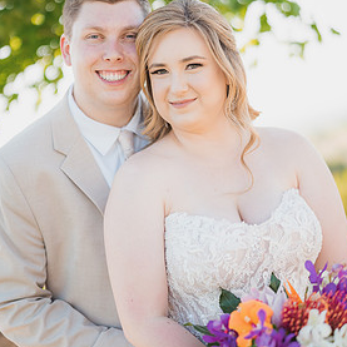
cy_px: 187
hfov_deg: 25.0
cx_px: 172
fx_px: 783
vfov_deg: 25.0
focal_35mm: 69
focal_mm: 50
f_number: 1.4
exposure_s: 1/1600
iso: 125
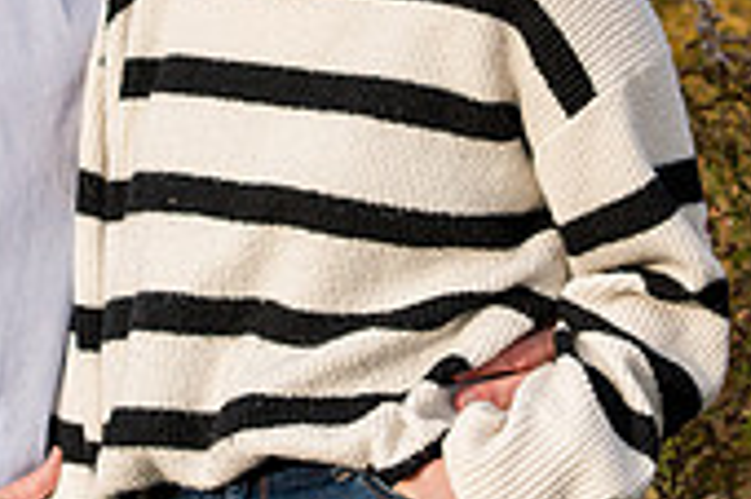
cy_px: -227
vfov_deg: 4.1
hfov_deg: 6.2
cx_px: 212
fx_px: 6982
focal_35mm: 335
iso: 560
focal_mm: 98
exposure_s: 1/3200
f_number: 3.5
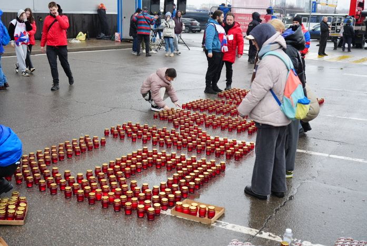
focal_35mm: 44
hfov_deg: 44.5
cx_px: 184
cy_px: 123
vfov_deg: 30.6
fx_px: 449
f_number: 4.5
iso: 1250
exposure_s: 1/200
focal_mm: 44
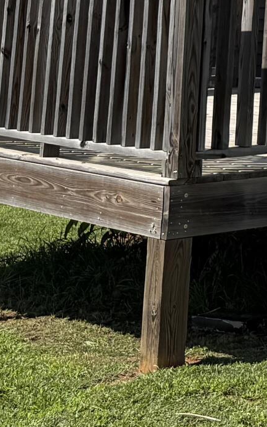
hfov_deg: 10.5
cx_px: 614
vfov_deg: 17.2
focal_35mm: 110
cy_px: -208
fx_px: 1280
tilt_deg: +9.1
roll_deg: -0.6
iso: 80
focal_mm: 6.76
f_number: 1.78
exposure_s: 1/4405
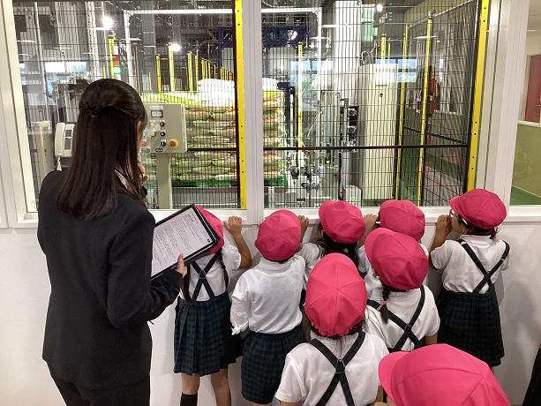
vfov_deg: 45.5
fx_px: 485
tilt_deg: -13.2
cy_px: 203
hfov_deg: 58.3
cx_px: 270
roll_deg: +0.4
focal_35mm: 31
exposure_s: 1/50
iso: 160
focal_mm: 3.3
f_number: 2.4
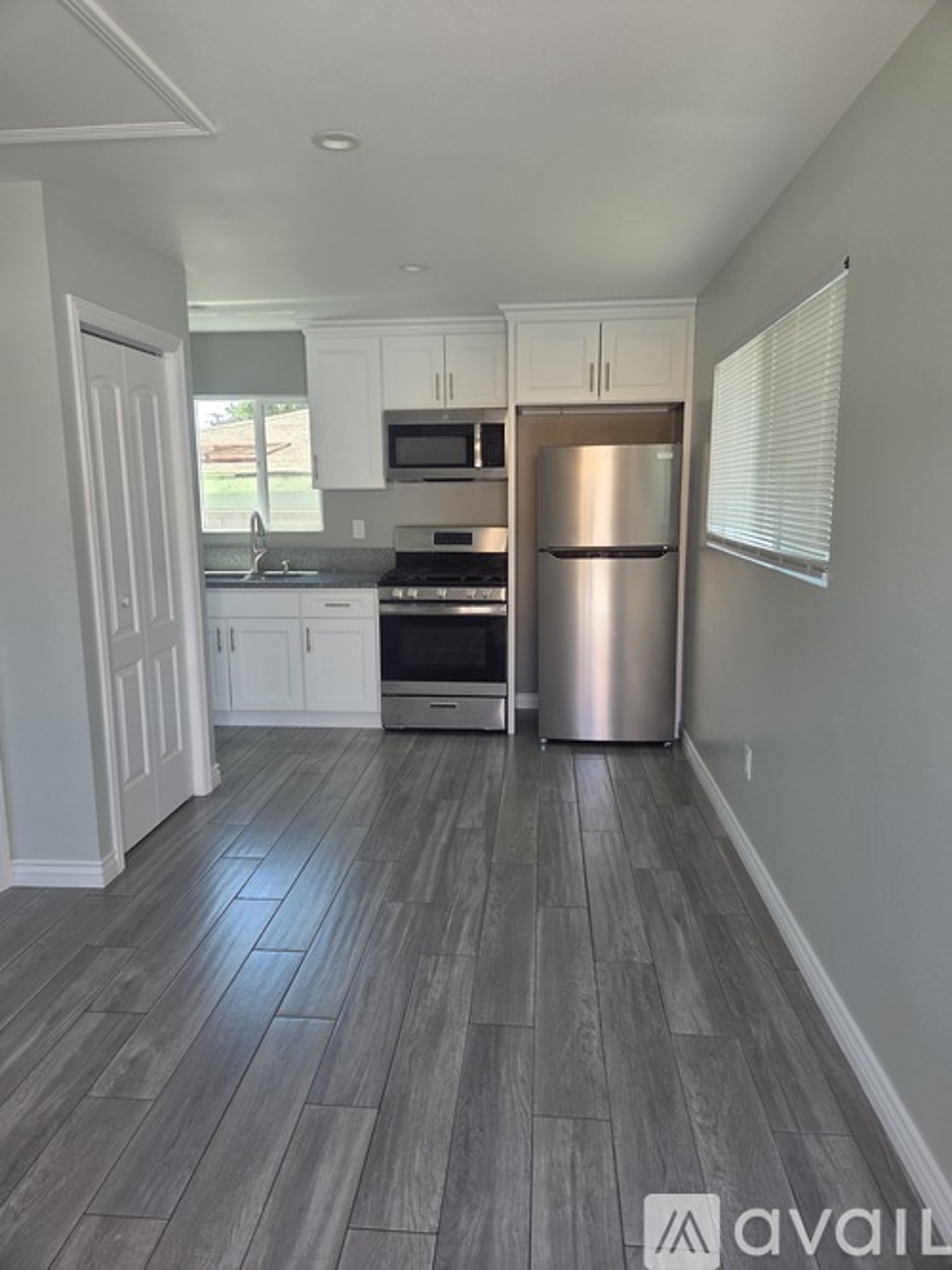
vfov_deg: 73.9
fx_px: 844
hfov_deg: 58.9
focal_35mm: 23
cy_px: 635
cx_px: 476
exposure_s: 1/180
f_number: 1.8
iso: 64
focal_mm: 5.4
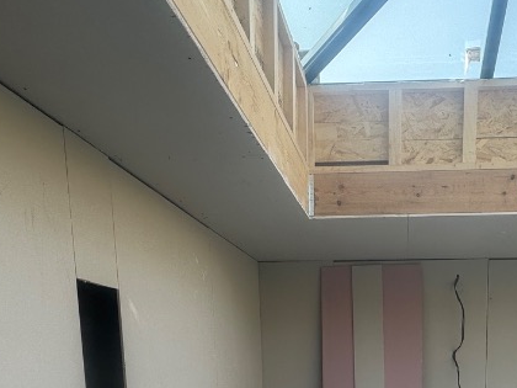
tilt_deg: -8.7
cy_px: 461
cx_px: 366
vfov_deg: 30.7
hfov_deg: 45.7
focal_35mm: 40
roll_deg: +1.6
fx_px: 597
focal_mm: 2.22
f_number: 2.2
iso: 40
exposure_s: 1/178
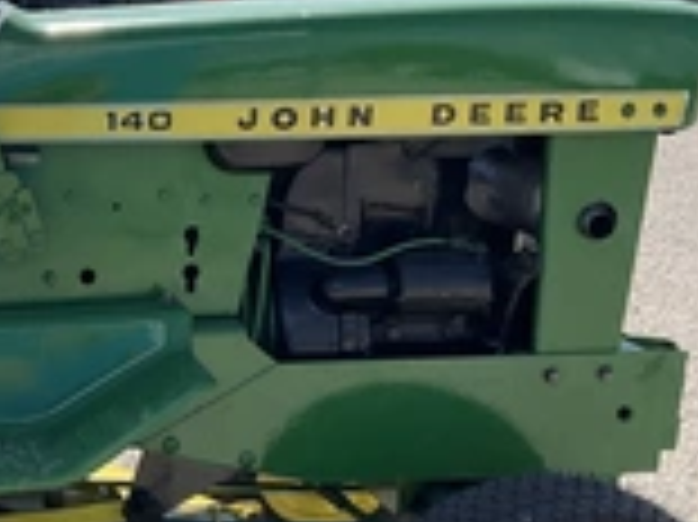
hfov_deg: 24.1
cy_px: 351
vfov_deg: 19.5
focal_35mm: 75
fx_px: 1511
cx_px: -90
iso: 25
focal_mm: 3
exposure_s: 1/1412
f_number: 1.8
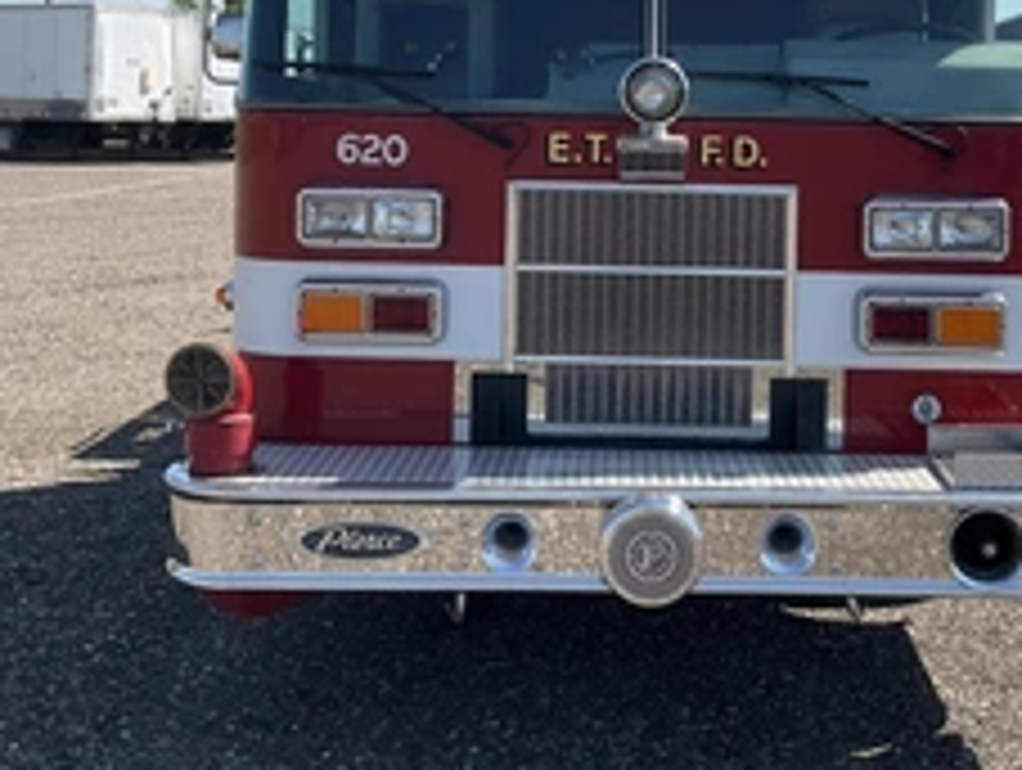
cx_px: 648
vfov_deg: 28.1
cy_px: 158
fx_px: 1508
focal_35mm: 51
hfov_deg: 37.2
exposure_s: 1/1377
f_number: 1.8
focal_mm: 3
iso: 25
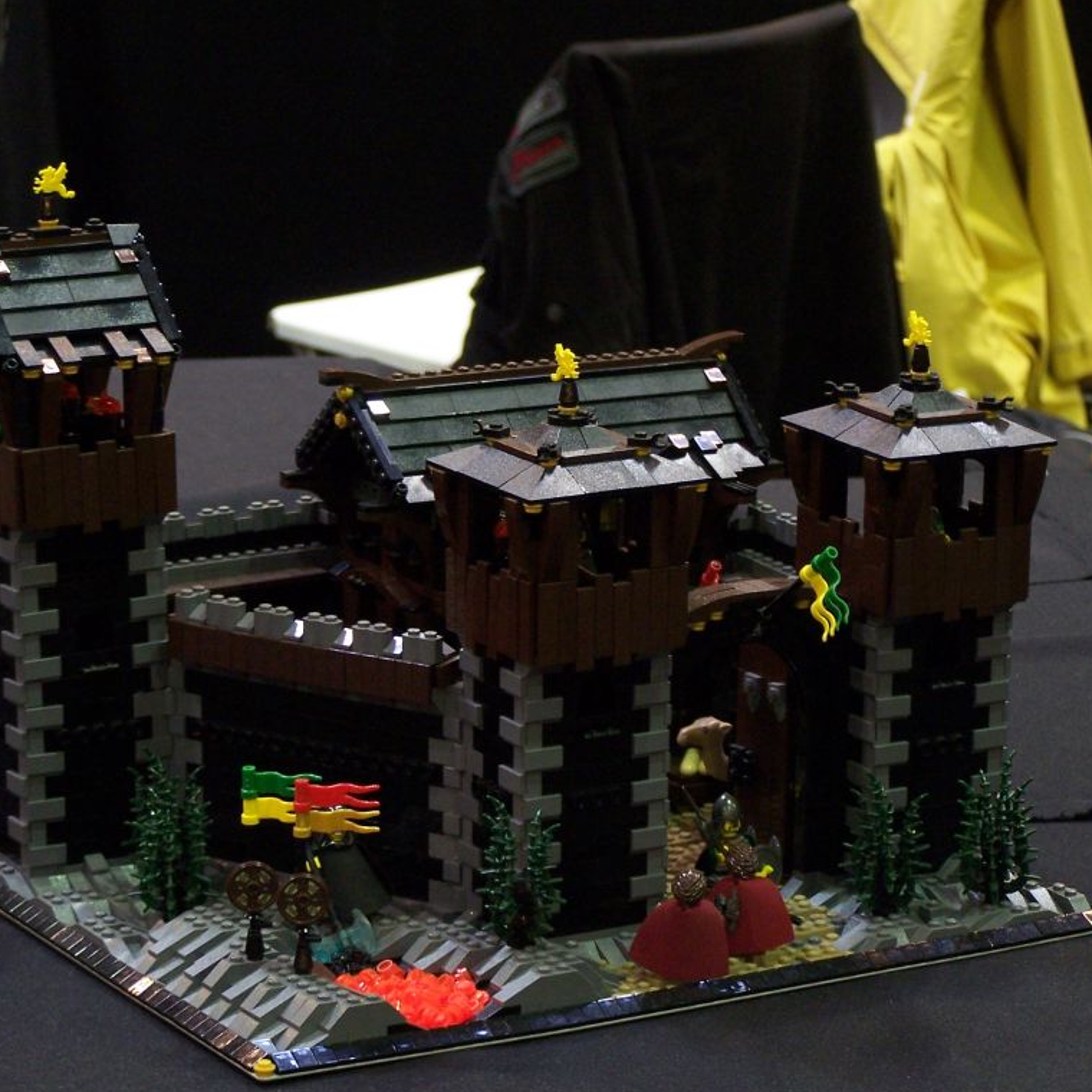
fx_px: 4461
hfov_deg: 14.0
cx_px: 530
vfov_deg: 14.0
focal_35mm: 125
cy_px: 547
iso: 140
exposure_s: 1/8
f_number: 3.2
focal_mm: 17.5
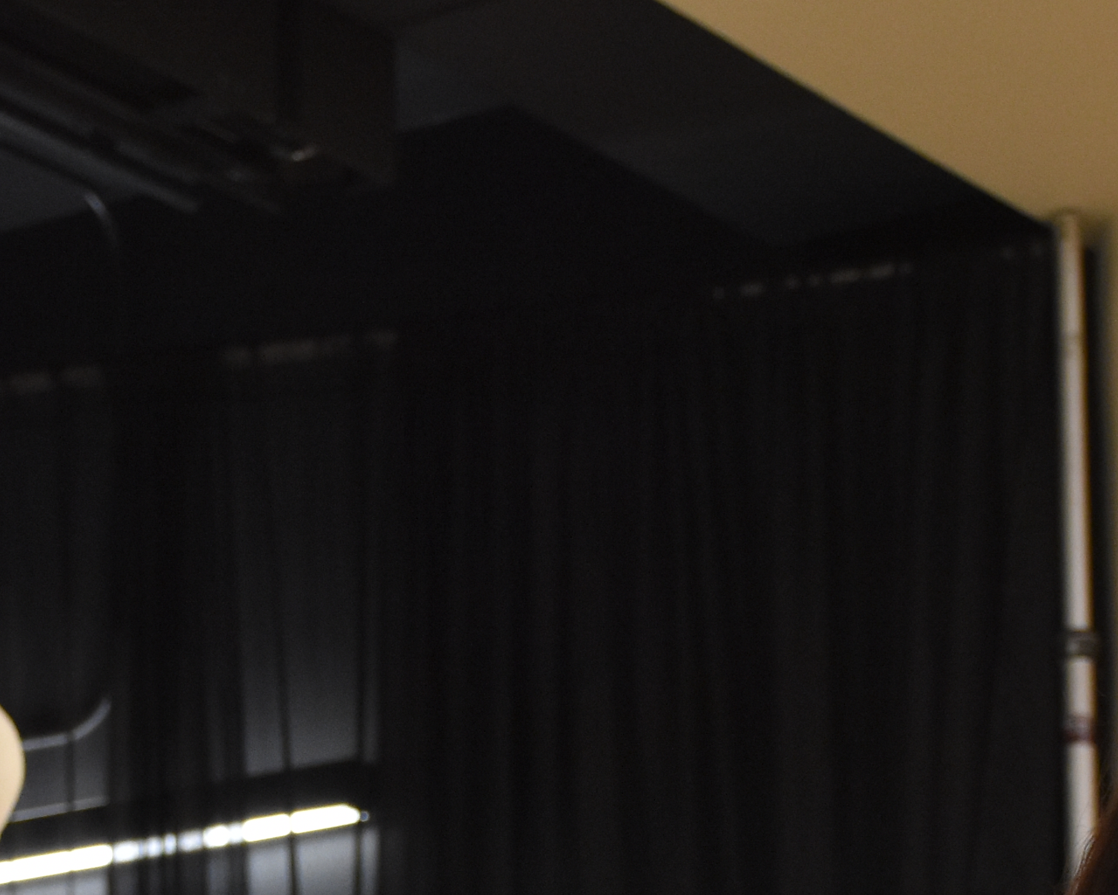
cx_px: 436
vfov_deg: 9.8
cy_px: 1083
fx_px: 5111
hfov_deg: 12.5
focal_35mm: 154
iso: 2000
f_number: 4.2
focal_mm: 35
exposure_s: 1/60
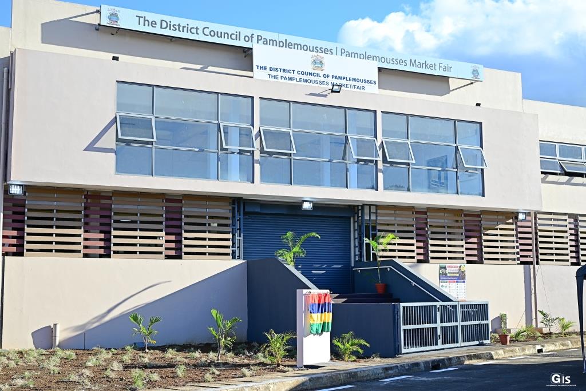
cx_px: 293
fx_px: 749
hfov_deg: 42.7
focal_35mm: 46
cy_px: 196
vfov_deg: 29.3
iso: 200
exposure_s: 1/200
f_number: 9
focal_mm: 46
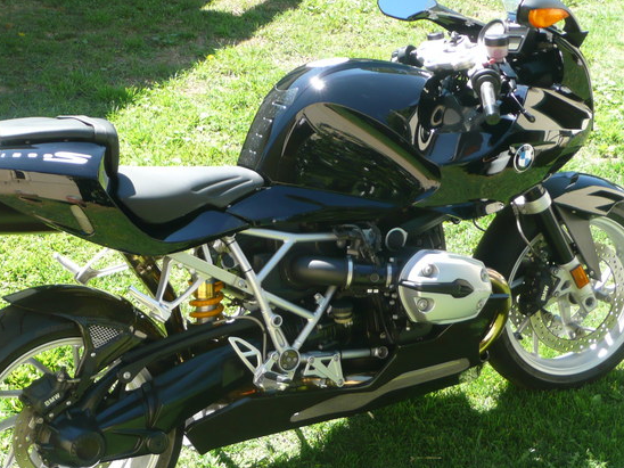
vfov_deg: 20.1
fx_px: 1316
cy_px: 294
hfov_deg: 26.7
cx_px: 279
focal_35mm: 73
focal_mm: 8.2
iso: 100
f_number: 4.2
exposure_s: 1/125
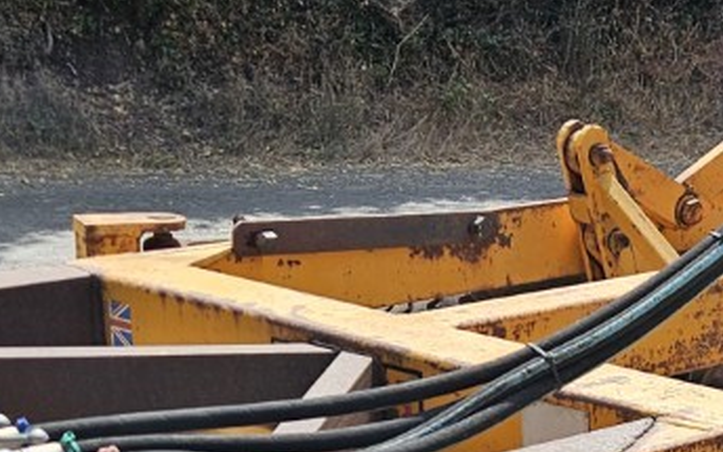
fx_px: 2010
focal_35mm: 102
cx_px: 691
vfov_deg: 12.2
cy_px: 685
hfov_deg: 19.9
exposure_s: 1/1033
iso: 25
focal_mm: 5.4
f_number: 1.8
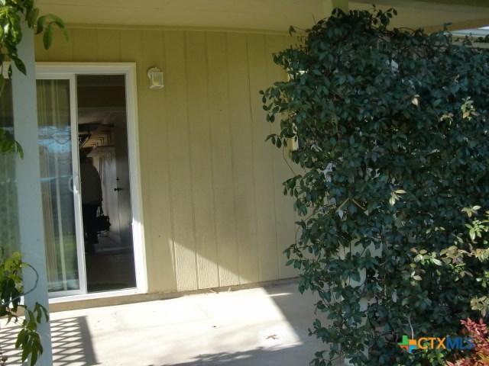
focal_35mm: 38
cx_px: 244
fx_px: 537
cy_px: 183
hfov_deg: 49.0
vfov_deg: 37.7
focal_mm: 6.66
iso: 64
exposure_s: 1/200
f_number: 3.9
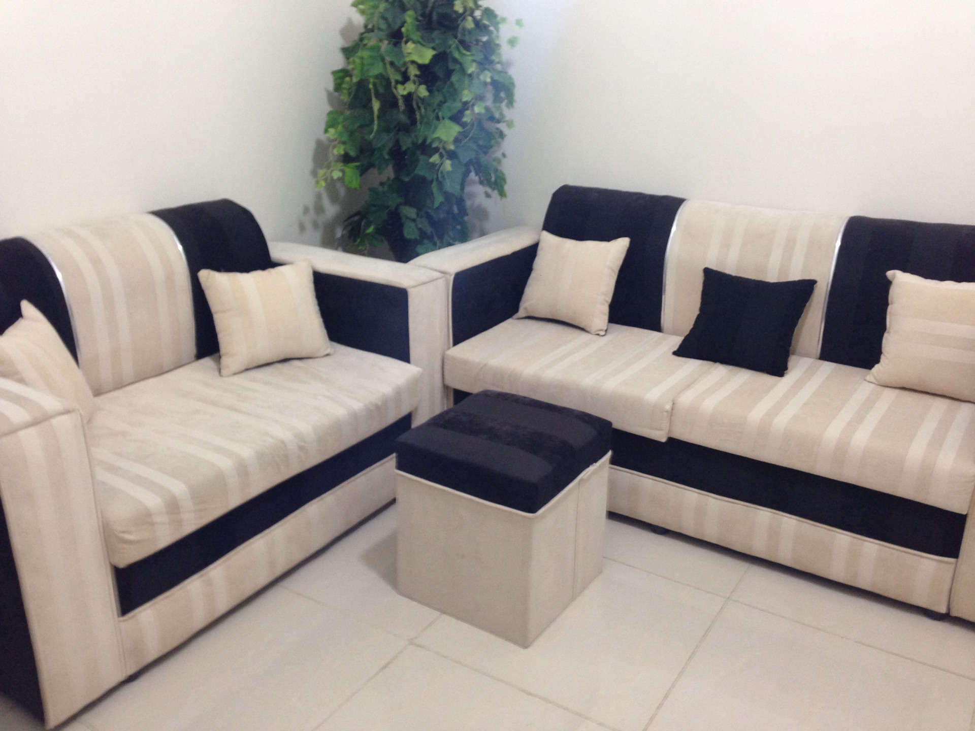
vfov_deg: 42.9
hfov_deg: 55.4
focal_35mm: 33
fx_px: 929
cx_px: 488
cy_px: 366
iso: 125
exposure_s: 1/20
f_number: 2.4
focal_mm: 4.12
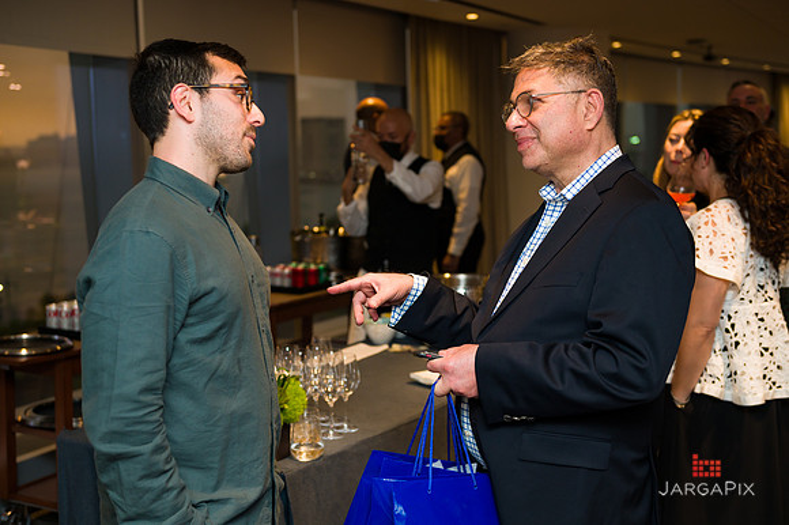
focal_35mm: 48
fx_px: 1051
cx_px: 394
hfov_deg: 41.1
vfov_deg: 28.0
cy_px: 262
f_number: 4
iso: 640
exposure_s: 1/200
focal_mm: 48
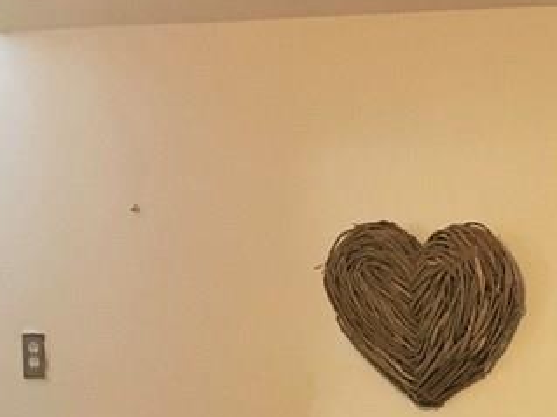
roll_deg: -1.7
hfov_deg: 18.4
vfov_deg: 14.9
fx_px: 1496
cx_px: 866
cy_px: 595
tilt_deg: -5.7
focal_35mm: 93
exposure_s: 1/30
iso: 160
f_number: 2.2
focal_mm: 4.15
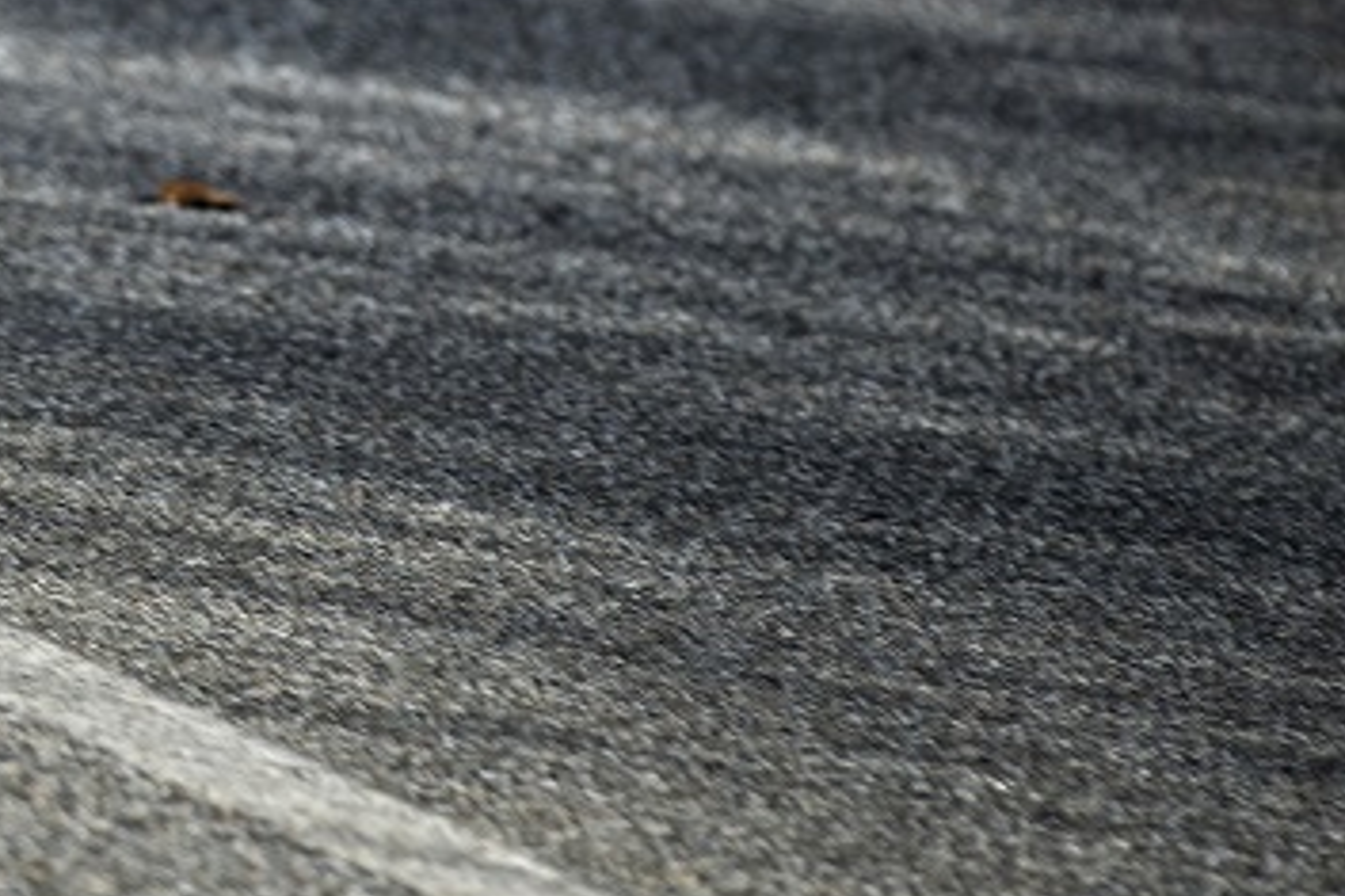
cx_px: -724
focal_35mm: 1089
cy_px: -599
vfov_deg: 1.3
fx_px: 40665
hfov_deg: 1.9
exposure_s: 1/1250
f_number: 5
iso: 200
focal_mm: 300
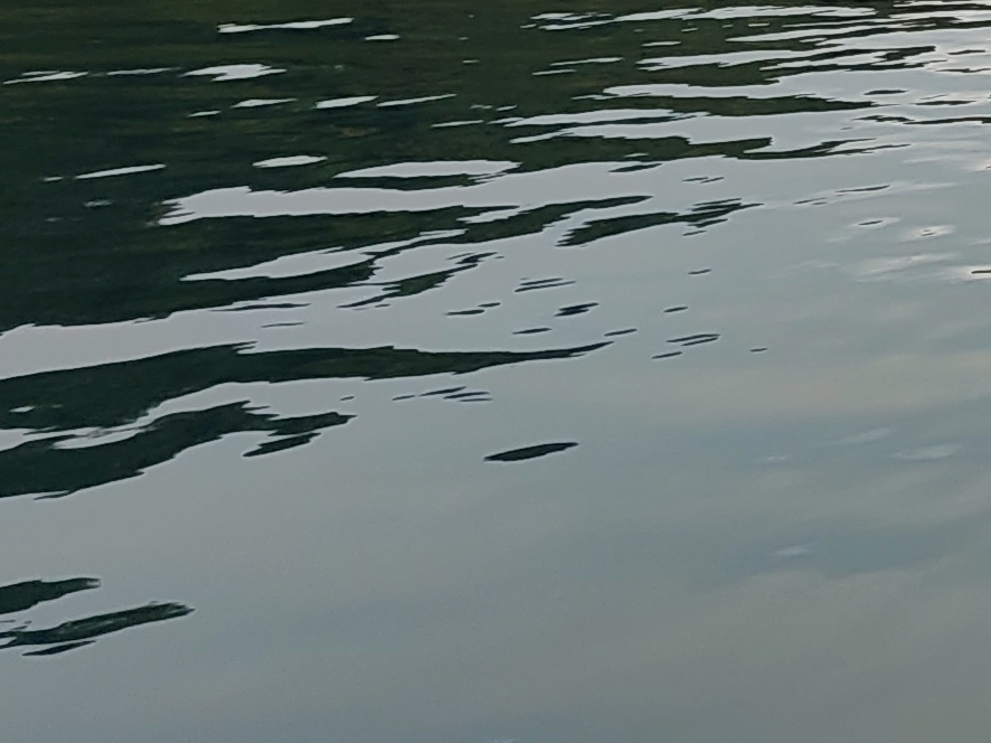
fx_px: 3177
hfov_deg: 15.7
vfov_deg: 13.2
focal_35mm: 111
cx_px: 1665
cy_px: 8
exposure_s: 1/100
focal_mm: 5.56
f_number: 1.88
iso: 125
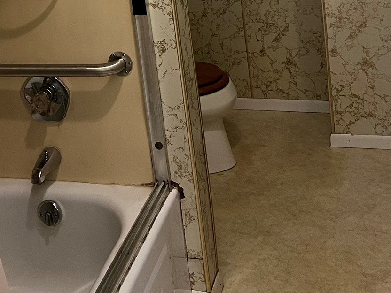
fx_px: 723
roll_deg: +7.5
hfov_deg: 29.6
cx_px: 83
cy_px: -41
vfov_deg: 21.6
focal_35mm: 64
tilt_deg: -9.8
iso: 320
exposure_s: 1/60
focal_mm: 5.7
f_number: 1.5
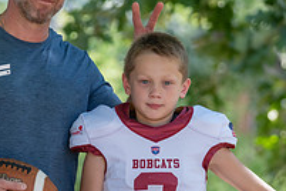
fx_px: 2288
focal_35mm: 288
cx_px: 111
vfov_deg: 4.8
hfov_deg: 7.2
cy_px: 135
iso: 160
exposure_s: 1/320
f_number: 2.8
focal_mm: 100
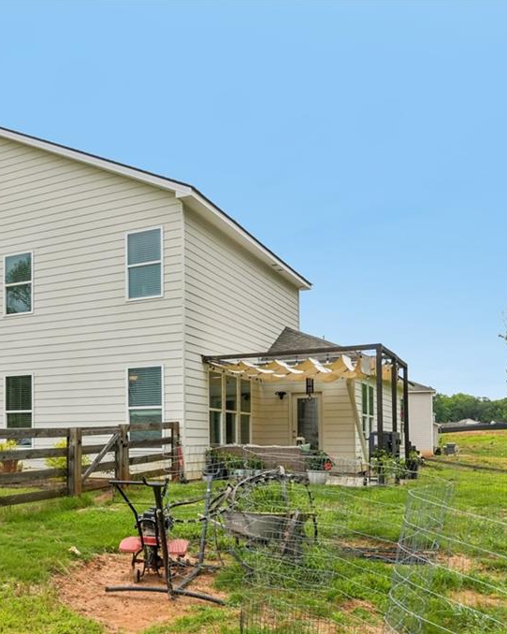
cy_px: 317
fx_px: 638
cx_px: 85
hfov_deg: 41.1
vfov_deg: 52.9
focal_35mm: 34
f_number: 8
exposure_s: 1/1600
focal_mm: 24
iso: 400
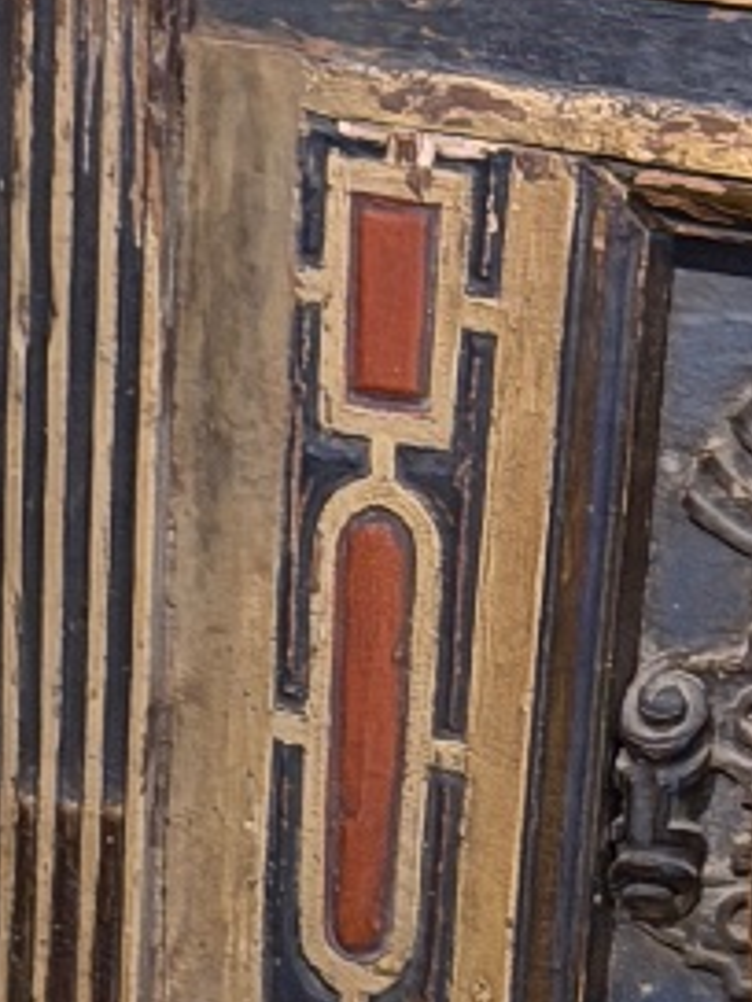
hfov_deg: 7.0
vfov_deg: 9.0
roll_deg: -1.8
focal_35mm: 212
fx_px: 6141
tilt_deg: -37.4
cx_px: 479
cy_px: 1776
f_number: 1.78
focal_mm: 6.76
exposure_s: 1/33
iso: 400
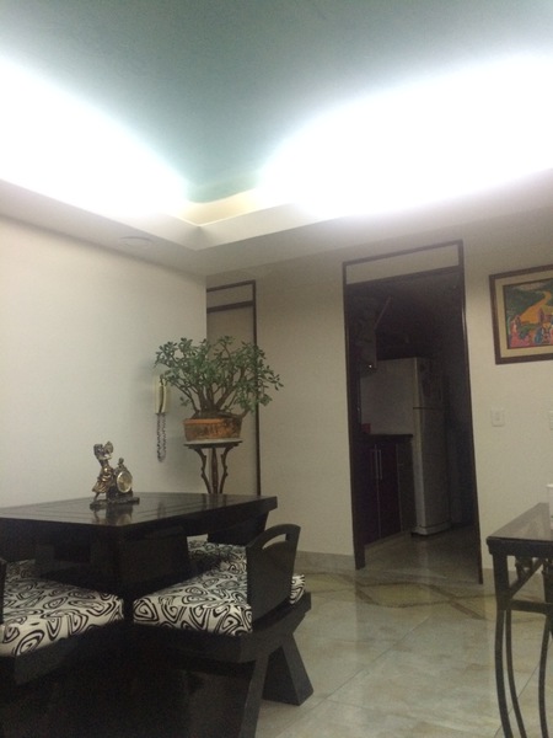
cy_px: 369
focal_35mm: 29
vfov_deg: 61.7
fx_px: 618
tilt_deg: +4.9
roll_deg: +2.9
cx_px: 276
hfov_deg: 48.2
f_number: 2.2
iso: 320
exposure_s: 1/24
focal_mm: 4.15
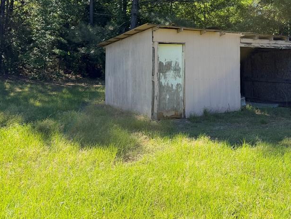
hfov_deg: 45.6
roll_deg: -0.3
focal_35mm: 40
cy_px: 39
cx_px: 208
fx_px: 336
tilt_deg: +4.6
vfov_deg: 34.7
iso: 80
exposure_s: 1/1211
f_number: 1.78
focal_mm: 6.76
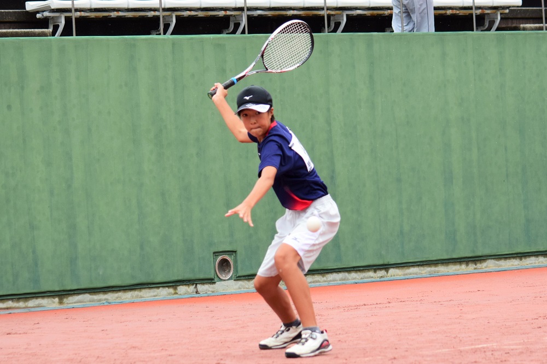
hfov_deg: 14.0
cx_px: 274
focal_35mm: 147
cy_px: 182
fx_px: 2233
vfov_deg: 9.3
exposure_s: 1/1250
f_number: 4.5
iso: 500
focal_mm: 98
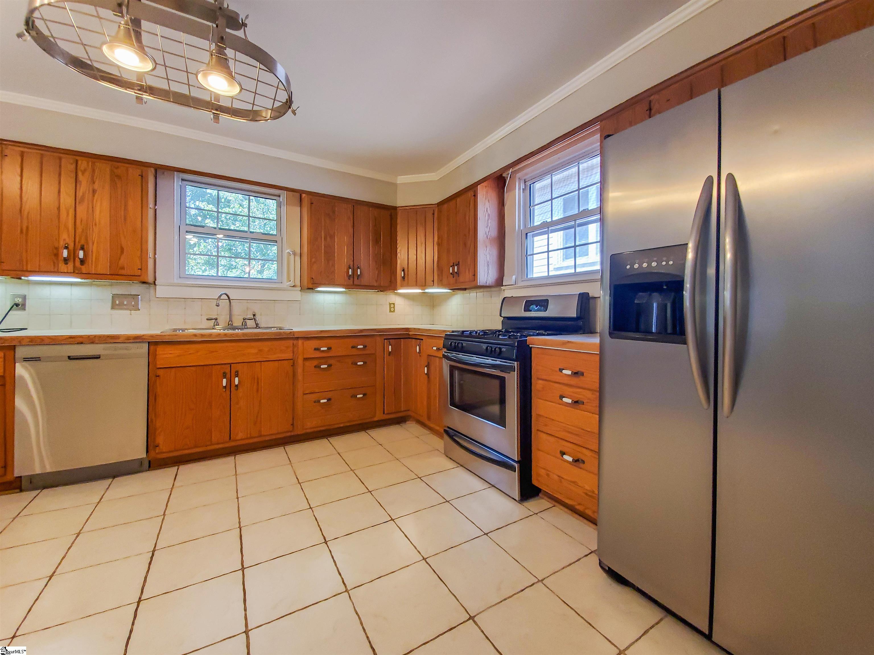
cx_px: 437
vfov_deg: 89.9
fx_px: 328
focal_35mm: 13
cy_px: 328
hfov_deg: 106.2
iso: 200
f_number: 2.2
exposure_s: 1/59
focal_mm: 1.8
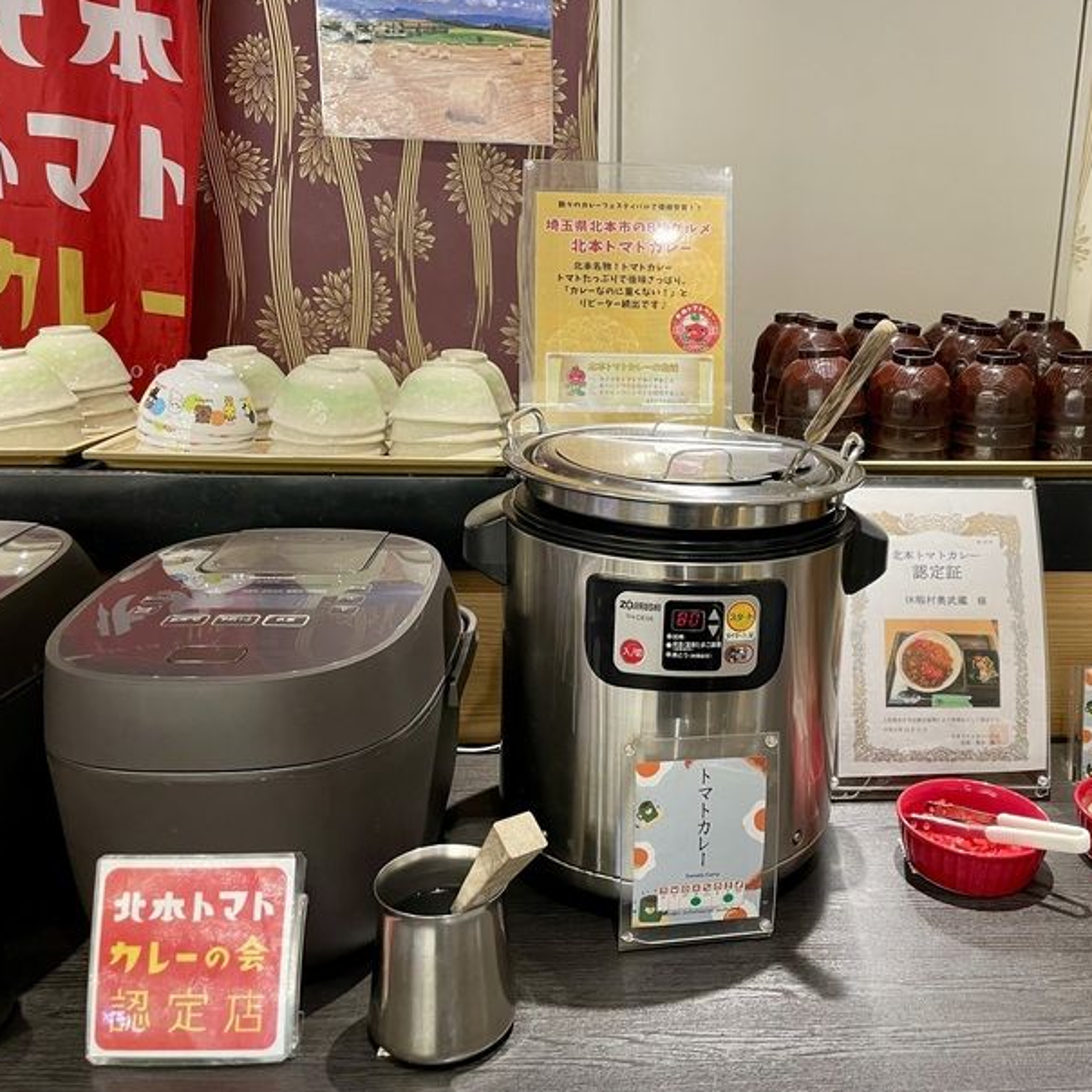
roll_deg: -1.4
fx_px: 1106
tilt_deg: -14.8
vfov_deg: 52.5
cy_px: 543
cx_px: 697
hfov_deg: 51.9
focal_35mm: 31
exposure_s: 1/50
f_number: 1.6
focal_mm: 4.2
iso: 64
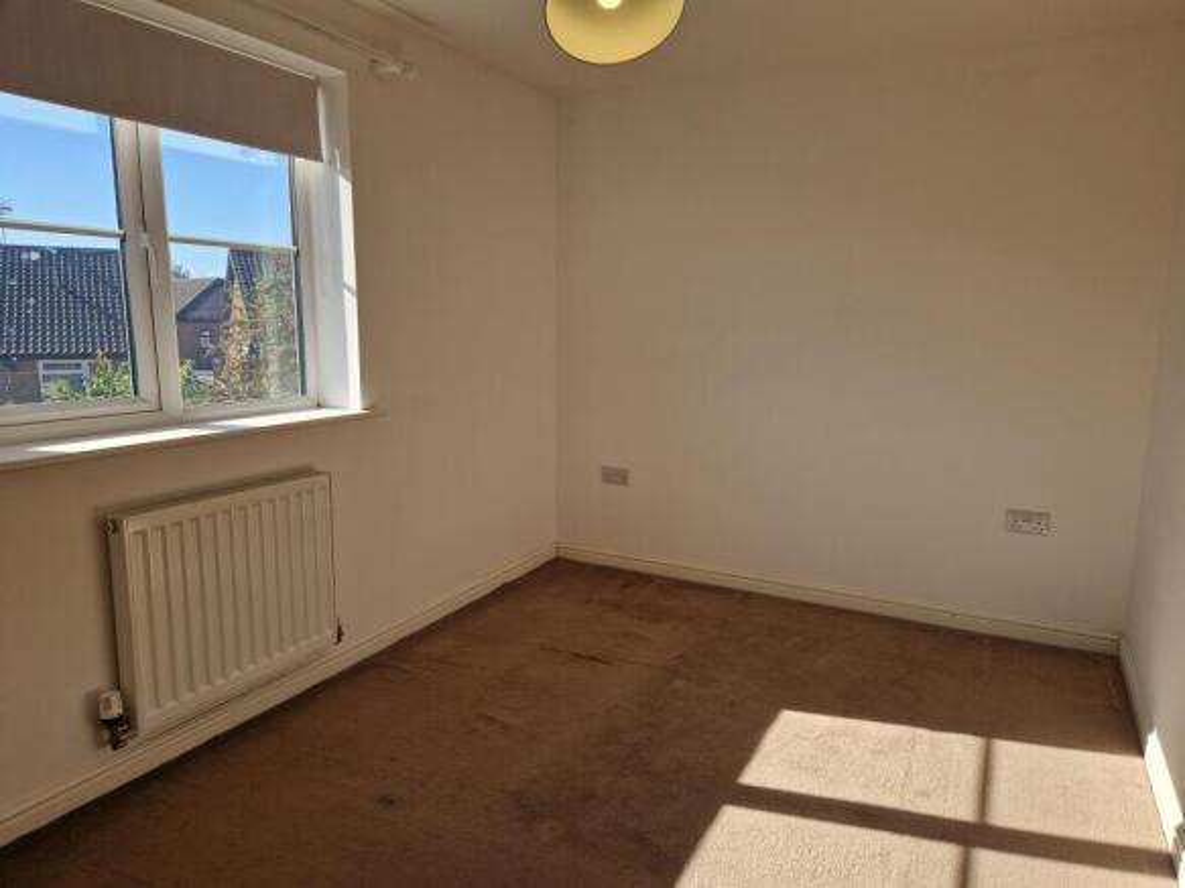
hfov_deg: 73.9
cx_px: 592
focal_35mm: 23
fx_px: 787
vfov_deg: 58.9
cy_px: 444
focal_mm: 5.4
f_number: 1.8
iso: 50
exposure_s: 1/509
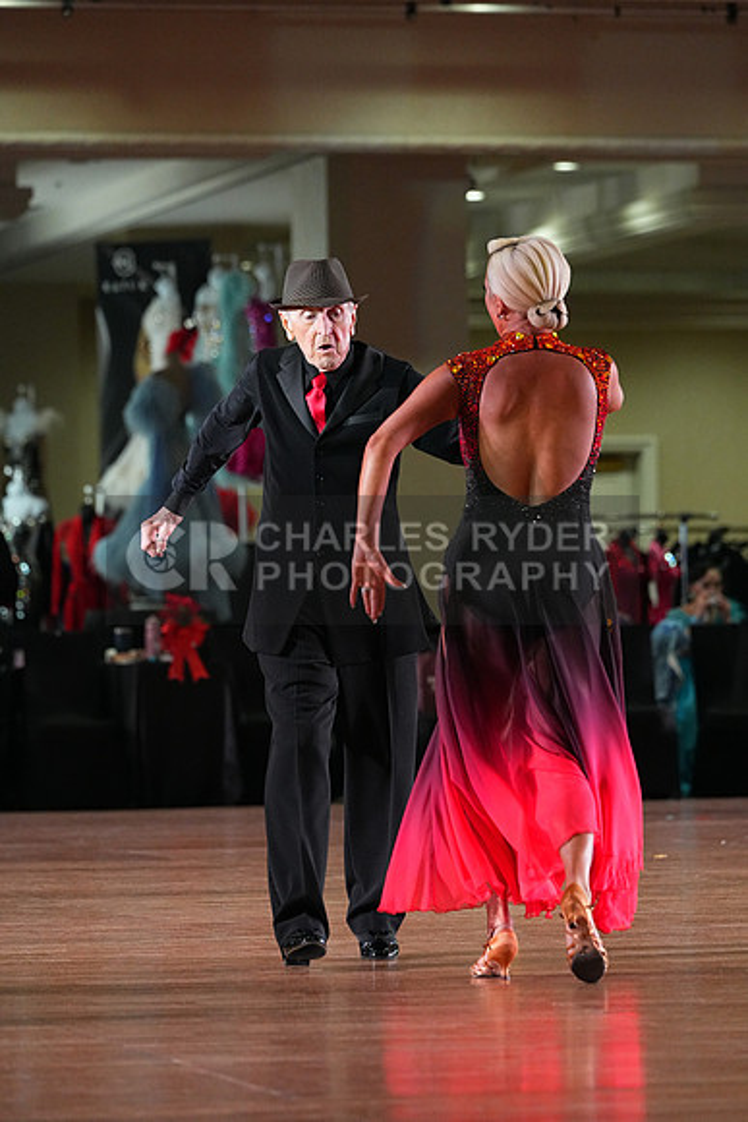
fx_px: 6229
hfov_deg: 6.9
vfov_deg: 10.3
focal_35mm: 200
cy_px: 561
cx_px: 374
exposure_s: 1/400
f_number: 5
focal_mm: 200
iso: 6400
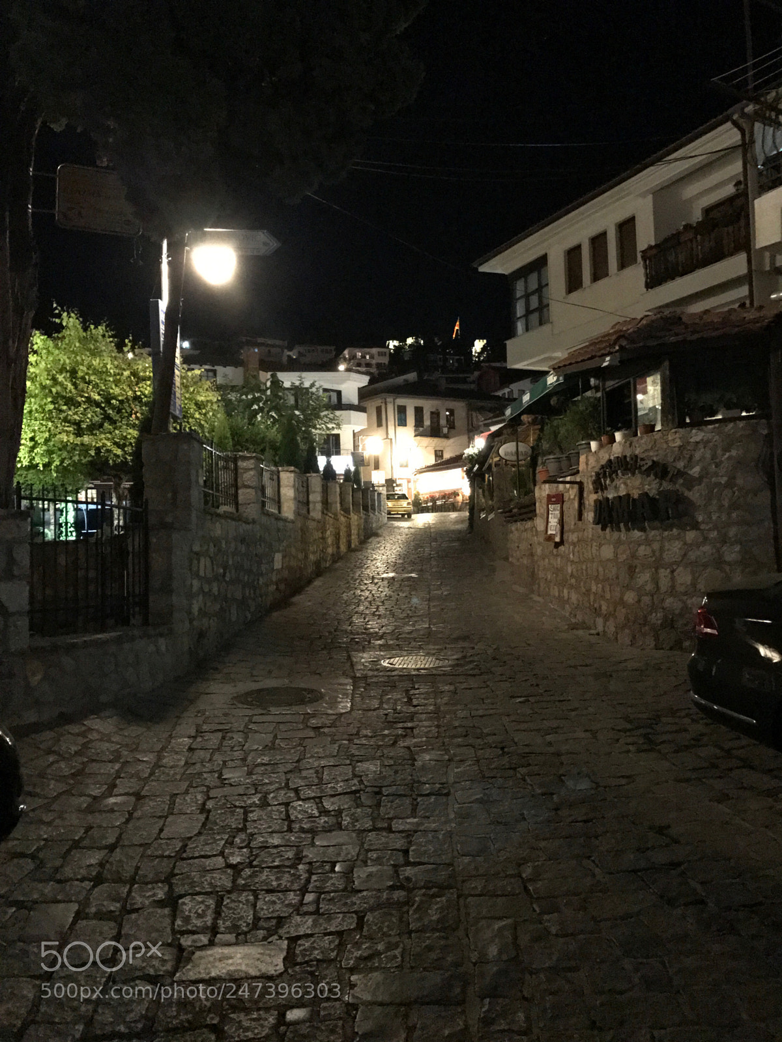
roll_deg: +2.7
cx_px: 391
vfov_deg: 63.4
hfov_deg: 49.7
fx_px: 843
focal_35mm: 28
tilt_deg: +4.8
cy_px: 521
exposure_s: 1/4
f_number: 1.8
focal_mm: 3.99
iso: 1000
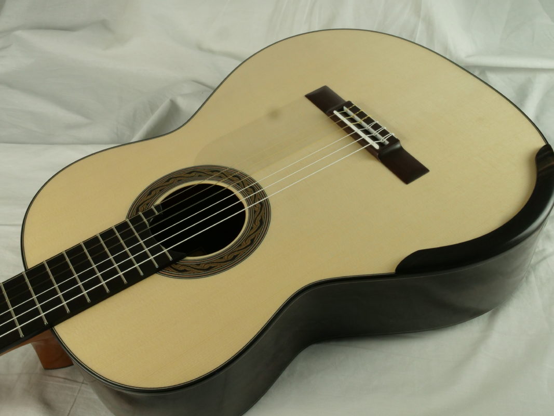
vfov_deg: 39.6
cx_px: 277
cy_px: 208
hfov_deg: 51.4
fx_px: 576
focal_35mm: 36
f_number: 13
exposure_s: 1/60
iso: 1600
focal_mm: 18
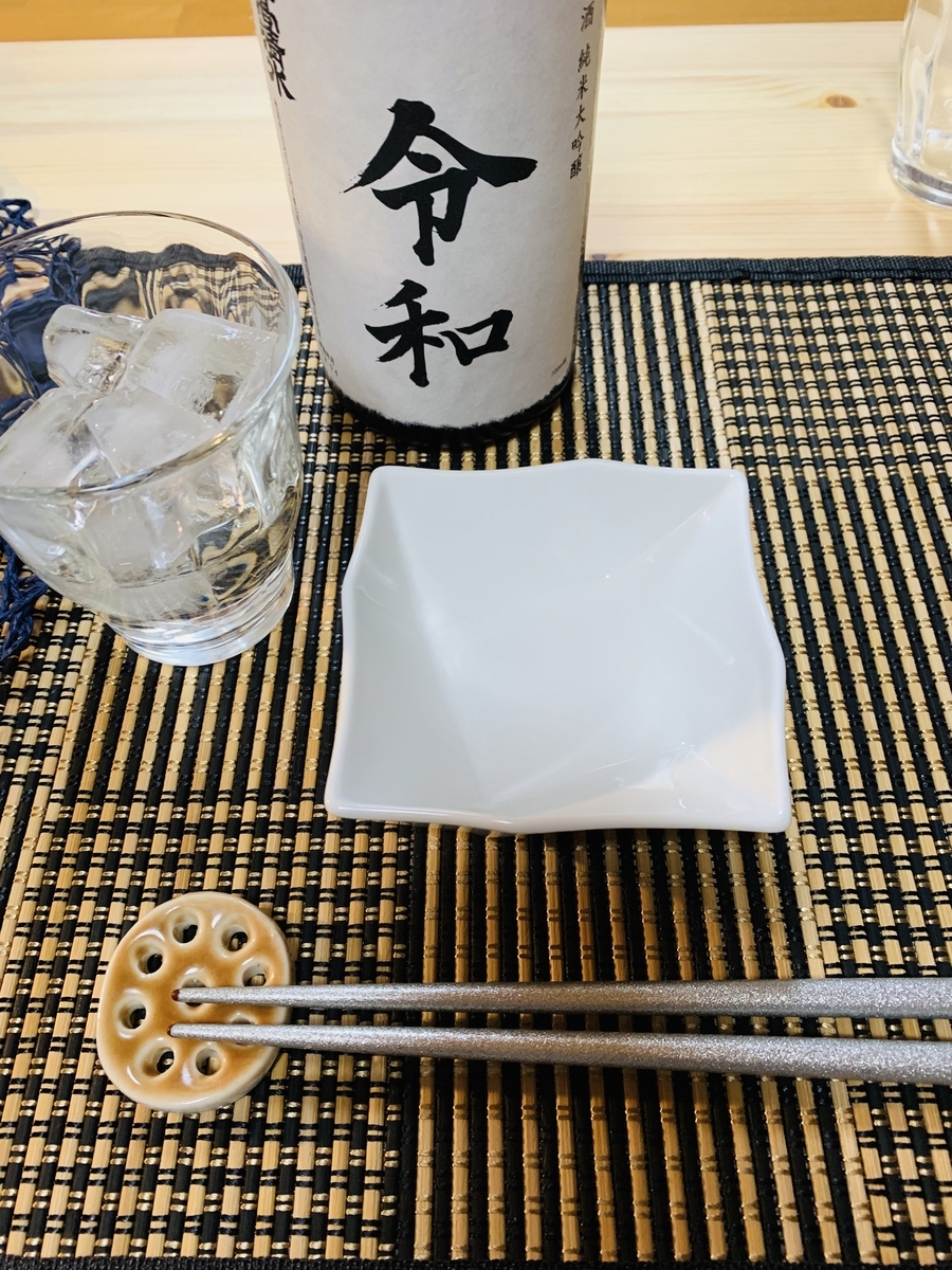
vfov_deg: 67.3
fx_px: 953
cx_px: 476
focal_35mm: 26
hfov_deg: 53.1
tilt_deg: -56.6
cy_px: 635
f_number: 1.8
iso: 200
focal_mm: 4.25
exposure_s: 1/50
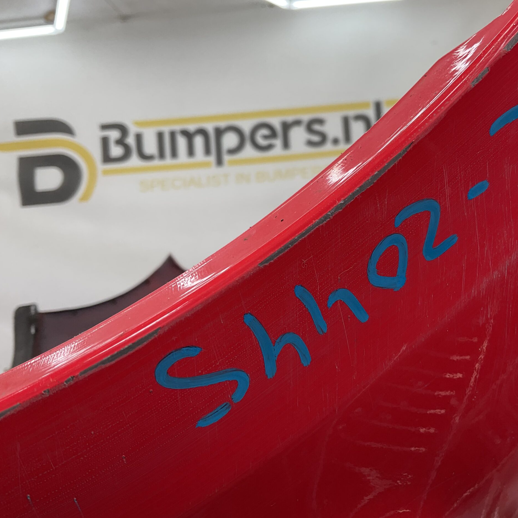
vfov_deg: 47.2
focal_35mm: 35
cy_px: 261
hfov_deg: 46.7
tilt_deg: -1.7
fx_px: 593
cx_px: 329
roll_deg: +3.1
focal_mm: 3
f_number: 1.8
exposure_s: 1/120
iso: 16
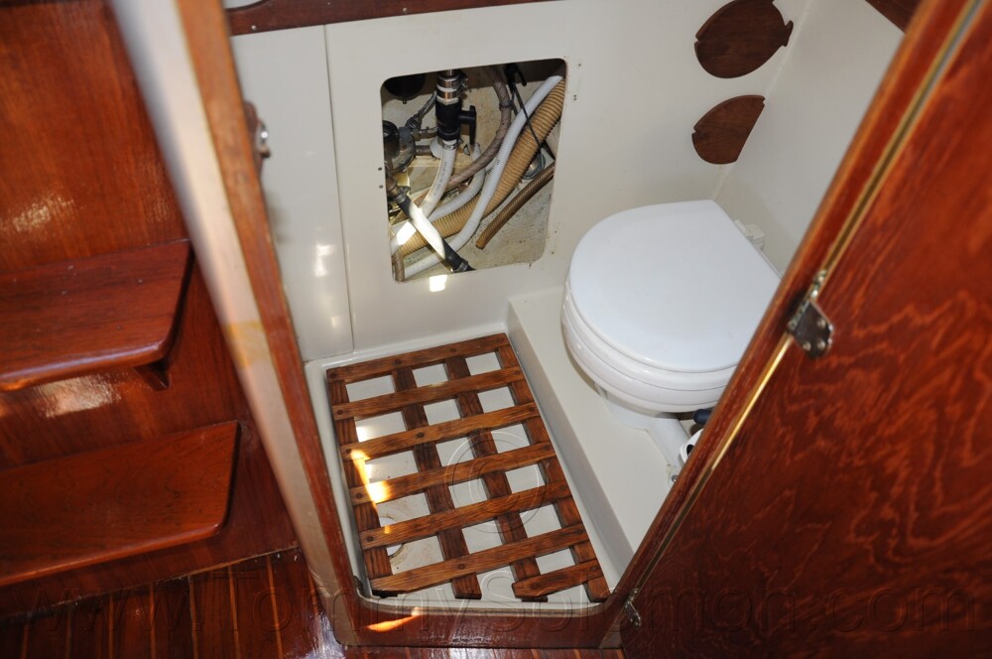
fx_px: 743
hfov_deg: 67.4
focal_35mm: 27
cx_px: 496
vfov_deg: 47.8
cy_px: 330
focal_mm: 18
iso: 400
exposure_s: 1/60
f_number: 3.5
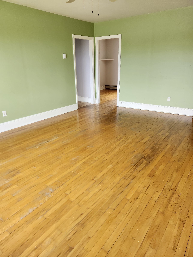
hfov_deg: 58.9
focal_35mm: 23
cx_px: 96
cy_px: 128
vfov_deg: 73.9
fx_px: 171
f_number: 1.8
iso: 160
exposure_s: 1/182
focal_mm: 5.54
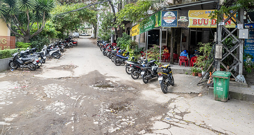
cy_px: 44
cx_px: 137
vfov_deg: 37.9
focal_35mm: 29
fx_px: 194
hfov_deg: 66.3
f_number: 9
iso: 720
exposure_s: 1/320
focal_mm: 25.5
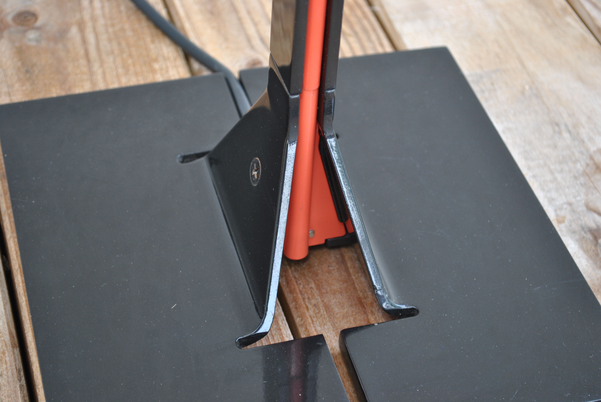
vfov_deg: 17.5
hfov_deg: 26.0
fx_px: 1304
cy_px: 201
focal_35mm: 78
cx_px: 300
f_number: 5.6
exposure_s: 1/60
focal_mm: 52
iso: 200
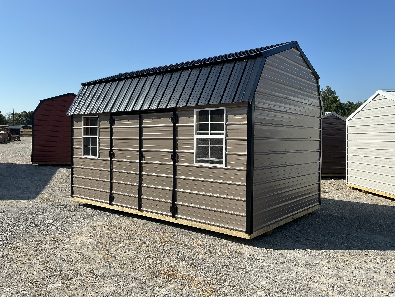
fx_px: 320
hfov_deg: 63.4
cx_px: 198
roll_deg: +1.1
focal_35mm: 28
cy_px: 148
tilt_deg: -3.7
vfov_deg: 49.7
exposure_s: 1/2141
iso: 25
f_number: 1.8
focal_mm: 3
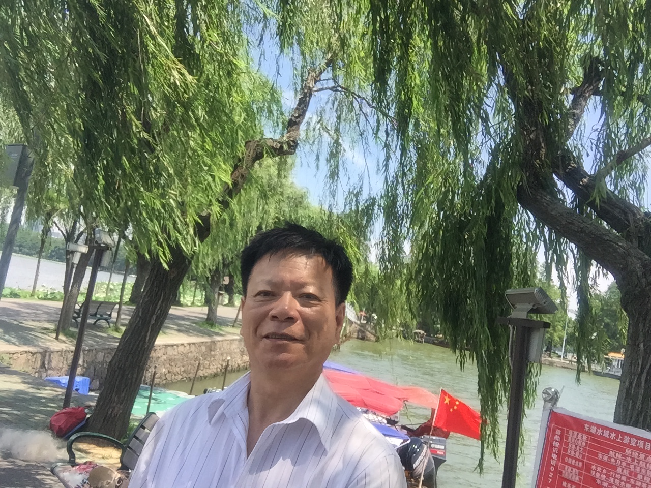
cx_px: 326
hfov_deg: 58.4
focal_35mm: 31
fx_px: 583
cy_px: 244
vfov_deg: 45.4
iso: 32
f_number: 2.2
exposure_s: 1/589
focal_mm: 2.65
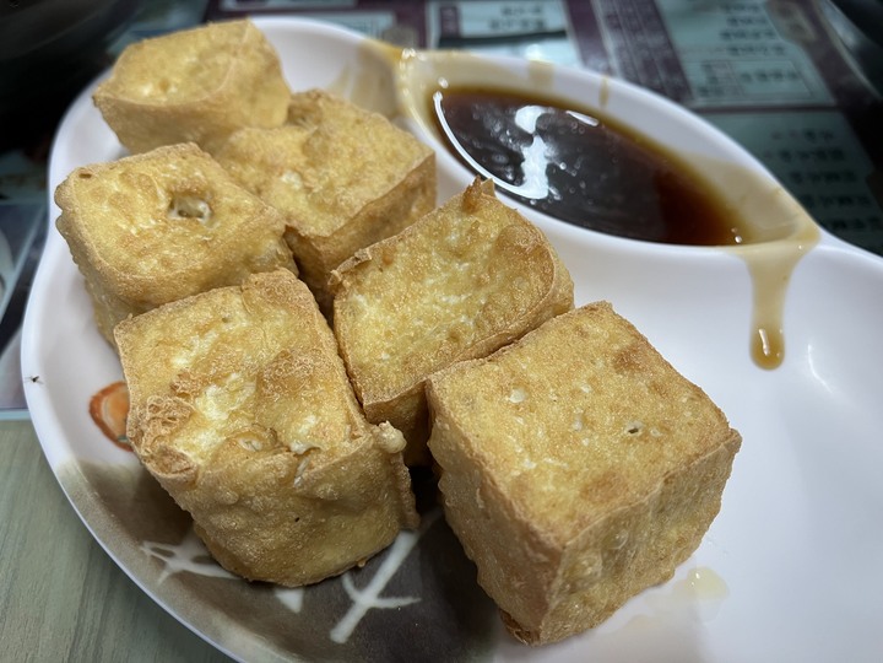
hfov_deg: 67.3
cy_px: 332
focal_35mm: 26
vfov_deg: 53.1
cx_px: 442
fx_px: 663
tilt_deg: -54.0
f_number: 1.6
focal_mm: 5.1
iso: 160
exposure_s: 1/60
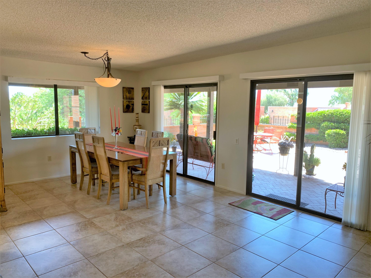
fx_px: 279
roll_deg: -0.7
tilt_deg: -6.6
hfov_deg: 67.3
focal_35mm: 26
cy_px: 139
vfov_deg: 53.1
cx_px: 186
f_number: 1.8
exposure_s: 1/120
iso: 50
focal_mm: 4.25
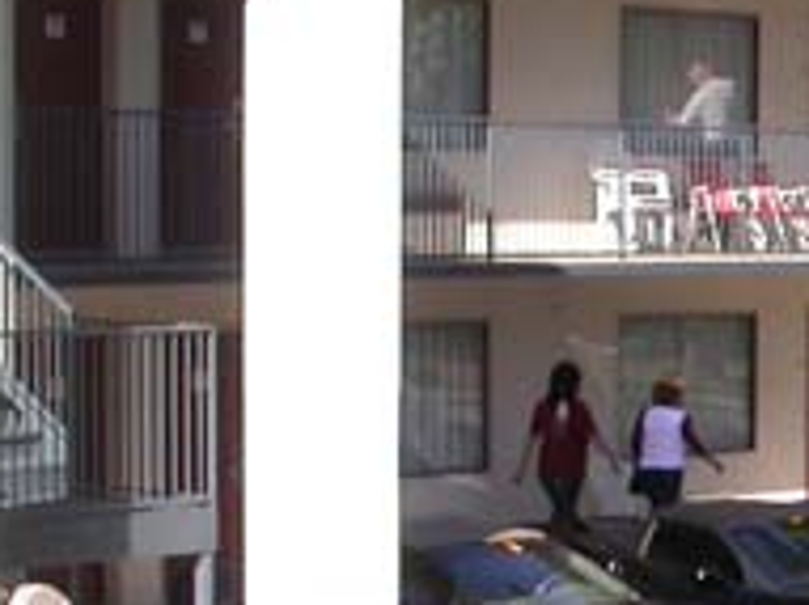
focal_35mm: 159
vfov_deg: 9.3
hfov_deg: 12.1
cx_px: 991
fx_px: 3714
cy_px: 563
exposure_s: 1/229
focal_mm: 7.85
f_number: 6.7
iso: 100
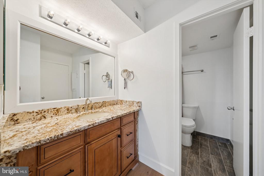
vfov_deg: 90.1
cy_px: 88
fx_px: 88
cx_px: 132
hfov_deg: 112.6
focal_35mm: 12
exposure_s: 1/50
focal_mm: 12
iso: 640
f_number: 7.1
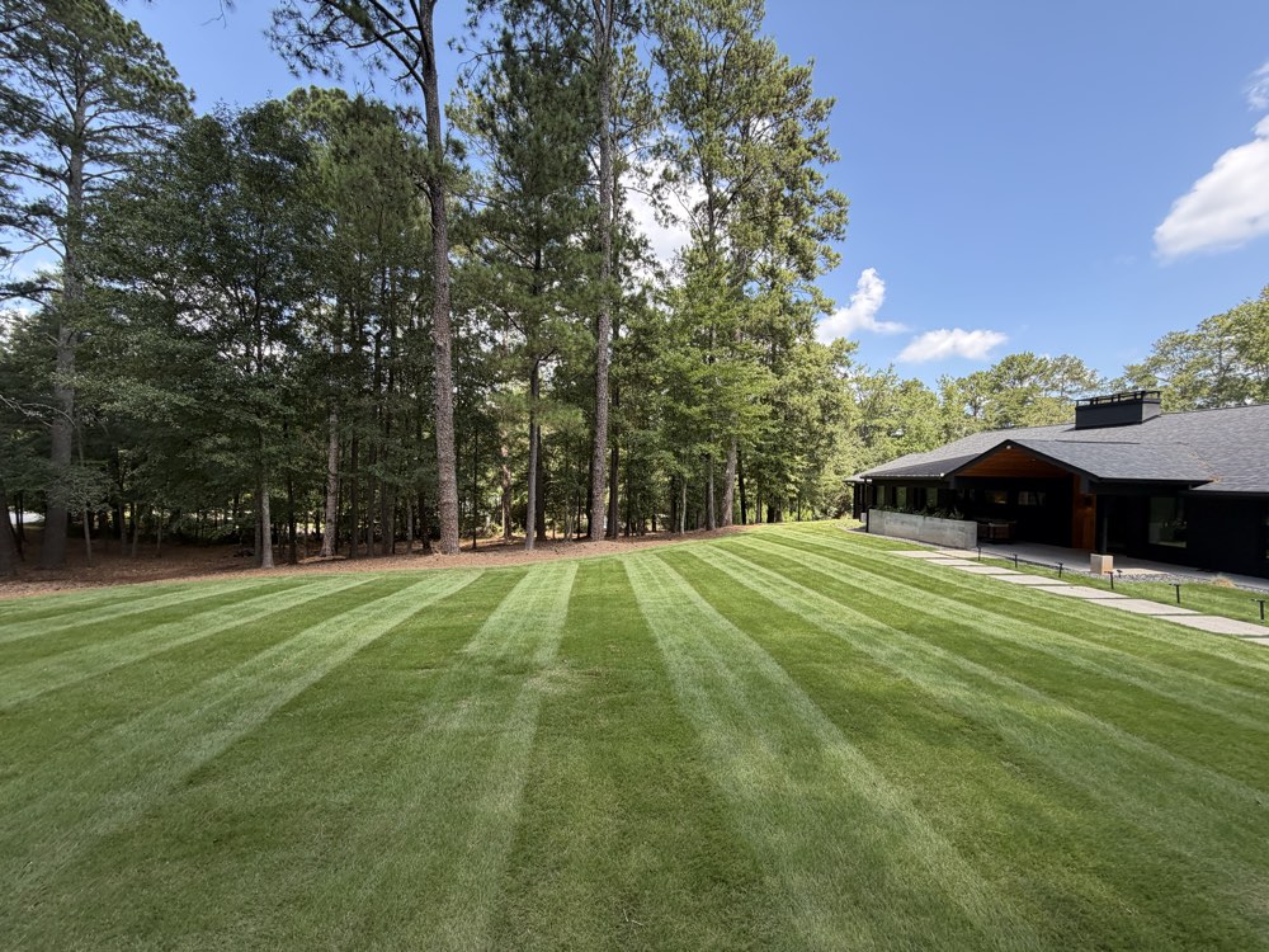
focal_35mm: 14
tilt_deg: +1.4
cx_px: 634
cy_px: 476
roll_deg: -1.0
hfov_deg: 102.1
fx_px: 513
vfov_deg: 85.7
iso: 50
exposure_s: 1/323
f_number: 2.2
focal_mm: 2.22
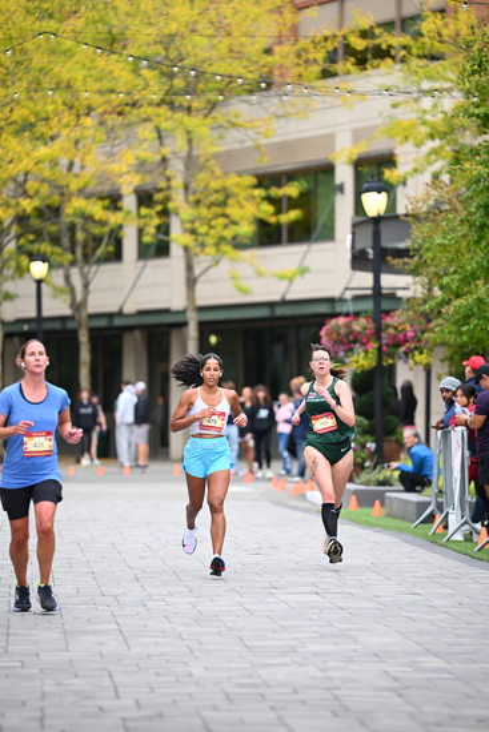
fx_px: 3563
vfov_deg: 11.7
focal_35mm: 175
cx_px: 244
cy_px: 366
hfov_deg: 7.9
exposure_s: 1/1600
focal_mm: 175
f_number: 2.8
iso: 640
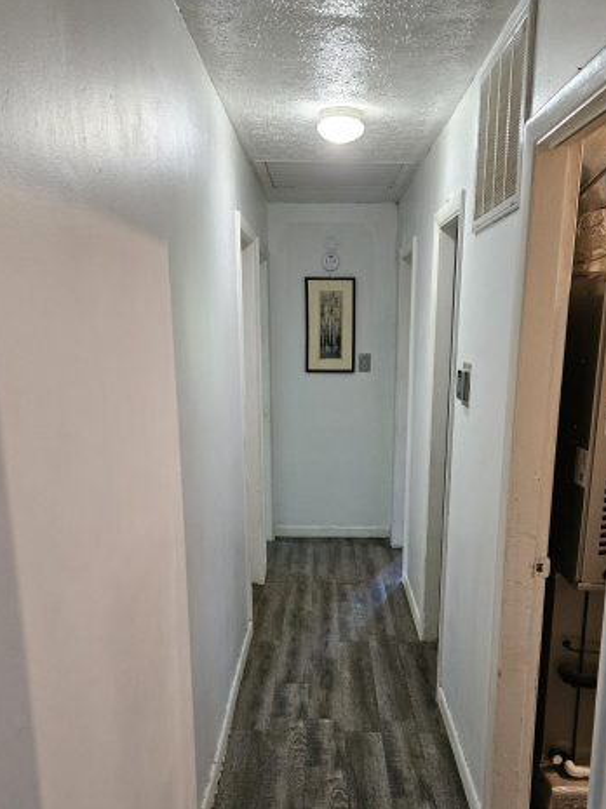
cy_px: 544
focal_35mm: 33
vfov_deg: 54.2
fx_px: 771
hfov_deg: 42.8
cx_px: 343
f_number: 1.8
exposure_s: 1/60
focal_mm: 5.4
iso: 640
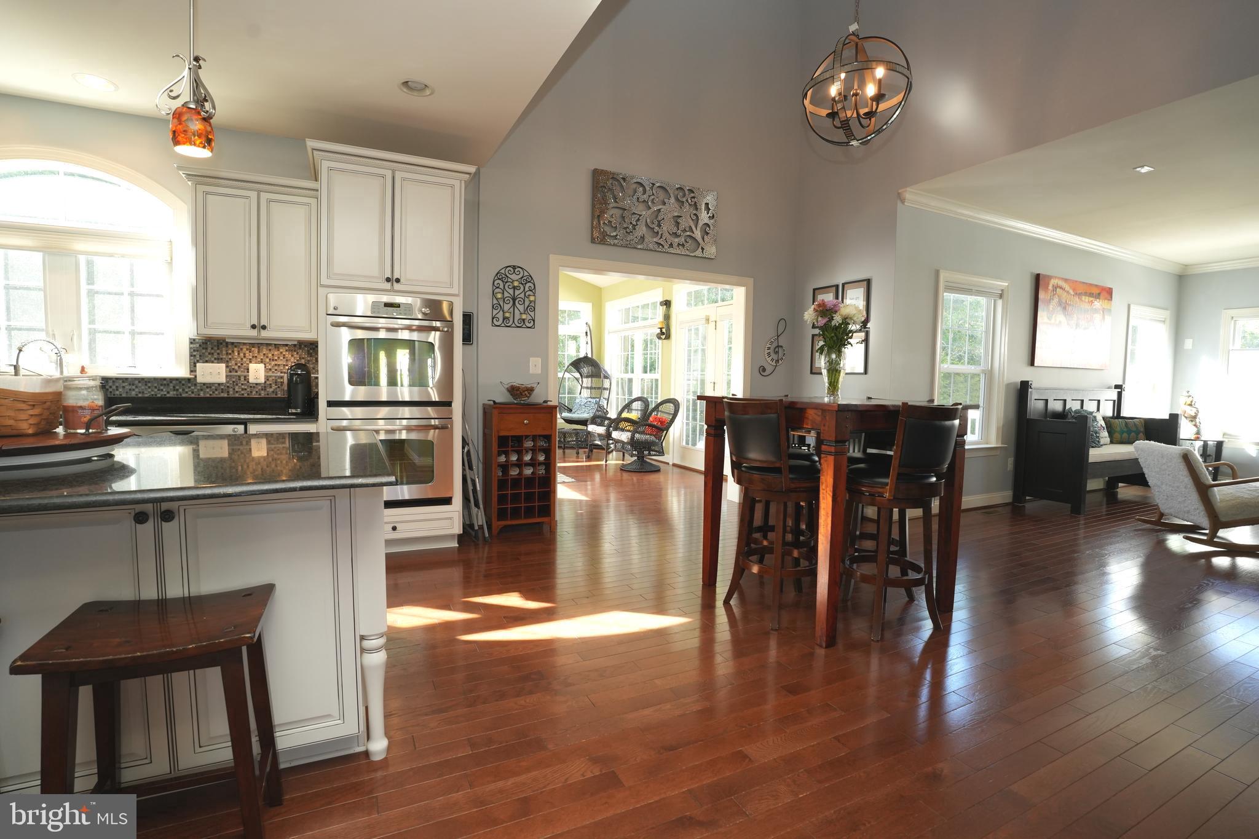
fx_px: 559
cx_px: 630
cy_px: 420
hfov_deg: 96.7
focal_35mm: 16
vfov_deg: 73.7
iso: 1000
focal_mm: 16
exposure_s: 1/60
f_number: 6.3
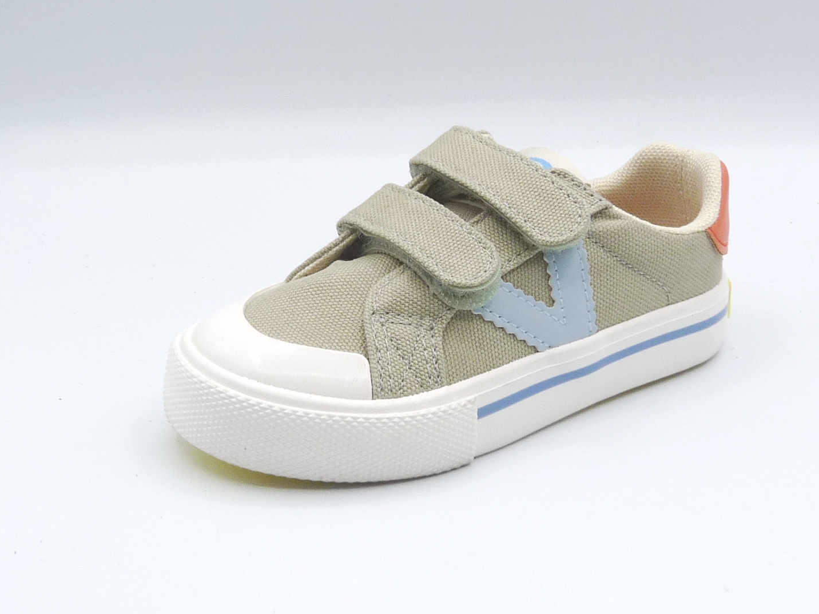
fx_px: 1349
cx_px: 454
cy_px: 296
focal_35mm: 57
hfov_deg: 33.8
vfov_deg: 25.7
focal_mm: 5.1
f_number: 5.6
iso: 100
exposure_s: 1/200
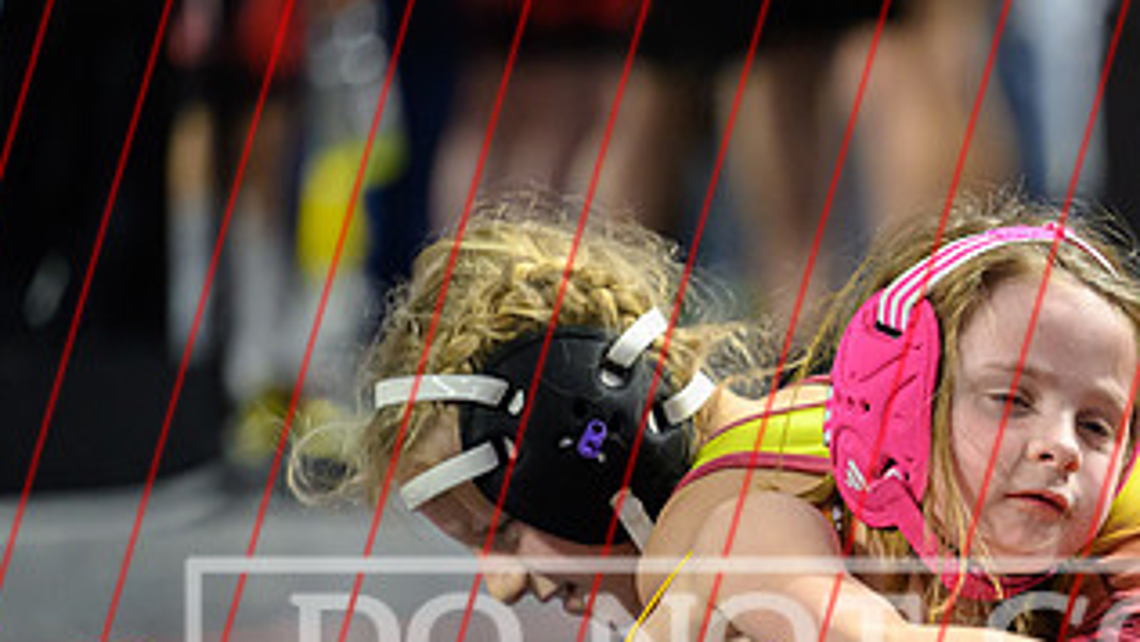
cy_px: 599
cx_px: 990
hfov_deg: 4.7
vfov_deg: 2.7
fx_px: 13819
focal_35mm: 457
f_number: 2.8
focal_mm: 180
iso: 4500
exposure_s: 1/800
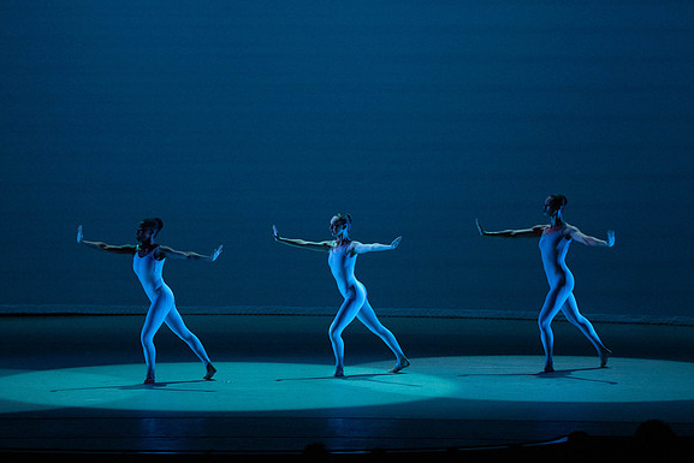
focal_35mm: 184
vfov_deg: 7.5
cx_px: 346
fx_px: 3548
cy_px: 232
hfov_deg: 11.2
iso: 16000
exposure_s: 1/400
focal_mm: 183
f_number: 5.6
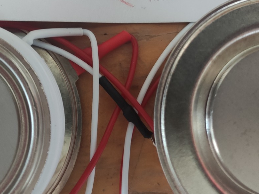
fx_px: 479
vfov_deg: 22.1
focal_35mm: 64
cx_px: 131
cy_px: 1
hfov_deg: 30.3
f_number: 1.75
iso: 591
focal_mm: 4.77
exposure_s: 1/33
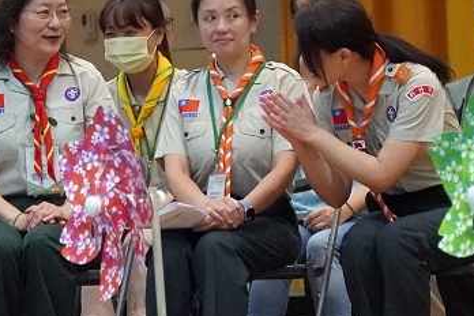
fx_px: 3713
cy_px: 41
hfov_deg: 7.3
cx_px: -7
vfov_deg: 4.9
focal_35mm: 282
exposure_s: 1/80
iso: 6400
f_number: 5.6
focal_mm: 91
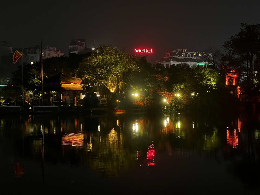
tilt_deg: +0.1
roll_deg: +1.0
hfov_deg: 25.3
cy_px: 98
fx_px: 578
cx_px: 130
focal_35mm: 77
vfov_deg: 19.1
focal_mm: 9
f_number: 2.8
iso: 1000
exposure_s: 1/25
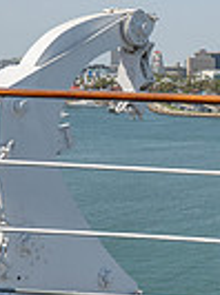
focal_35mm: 101
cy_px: 125
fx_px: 860
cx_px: 582
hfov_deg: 11.3
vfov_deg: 19.5
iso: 200
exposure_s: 1/200
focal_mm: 24
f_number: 11
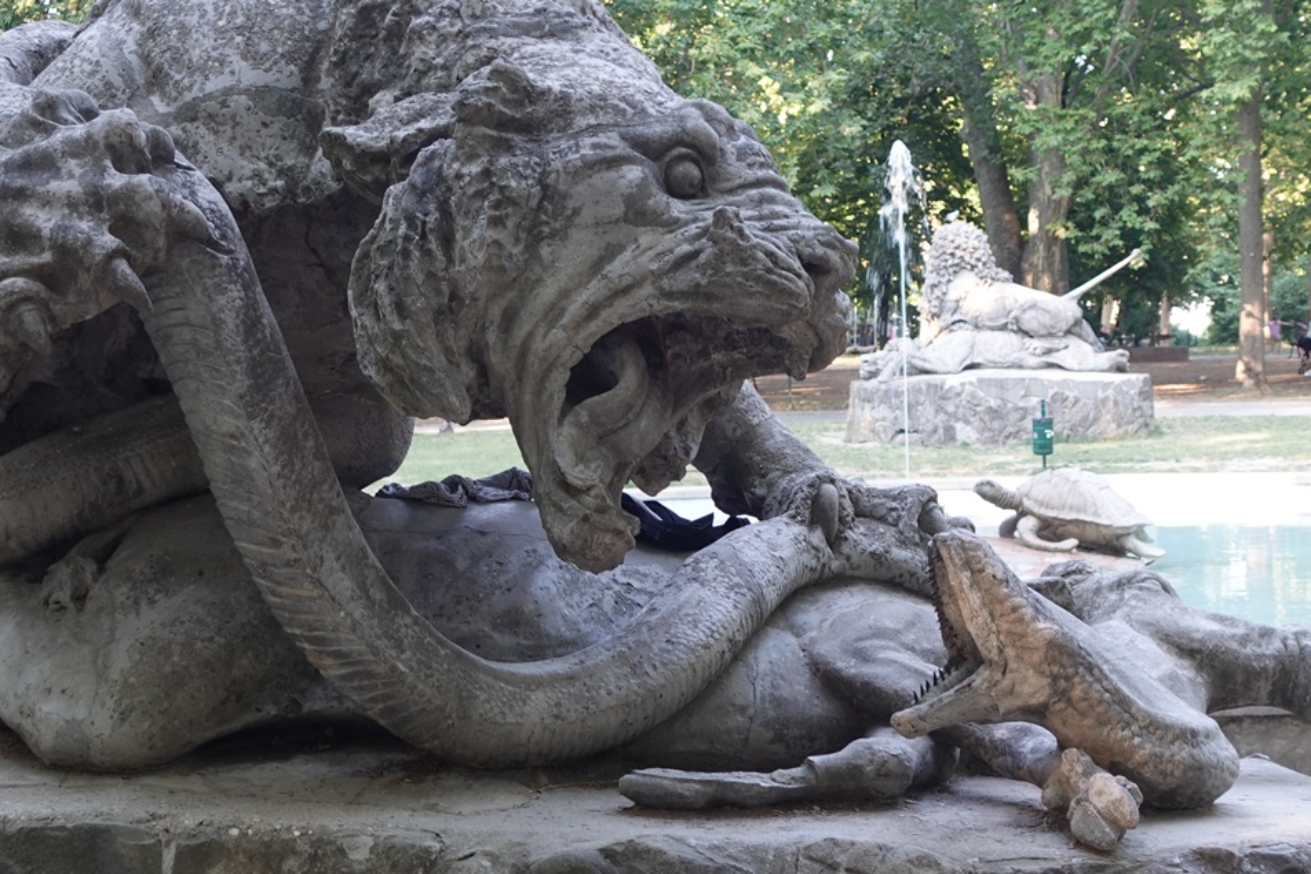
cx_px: 488
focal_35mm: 81
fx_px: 2950
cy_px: 387
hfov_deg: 25.0
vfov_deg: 16.9
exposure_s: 1/50
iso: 160
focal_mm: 17.27
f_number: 2.8
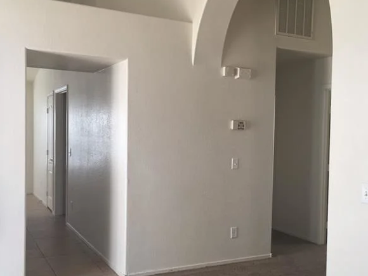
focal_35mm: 40
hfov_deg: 46.7
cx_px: 202
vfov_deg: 35.9
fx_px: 425
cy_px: 162
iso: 32
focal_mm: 4.15
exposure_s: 1/60
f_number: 2.2
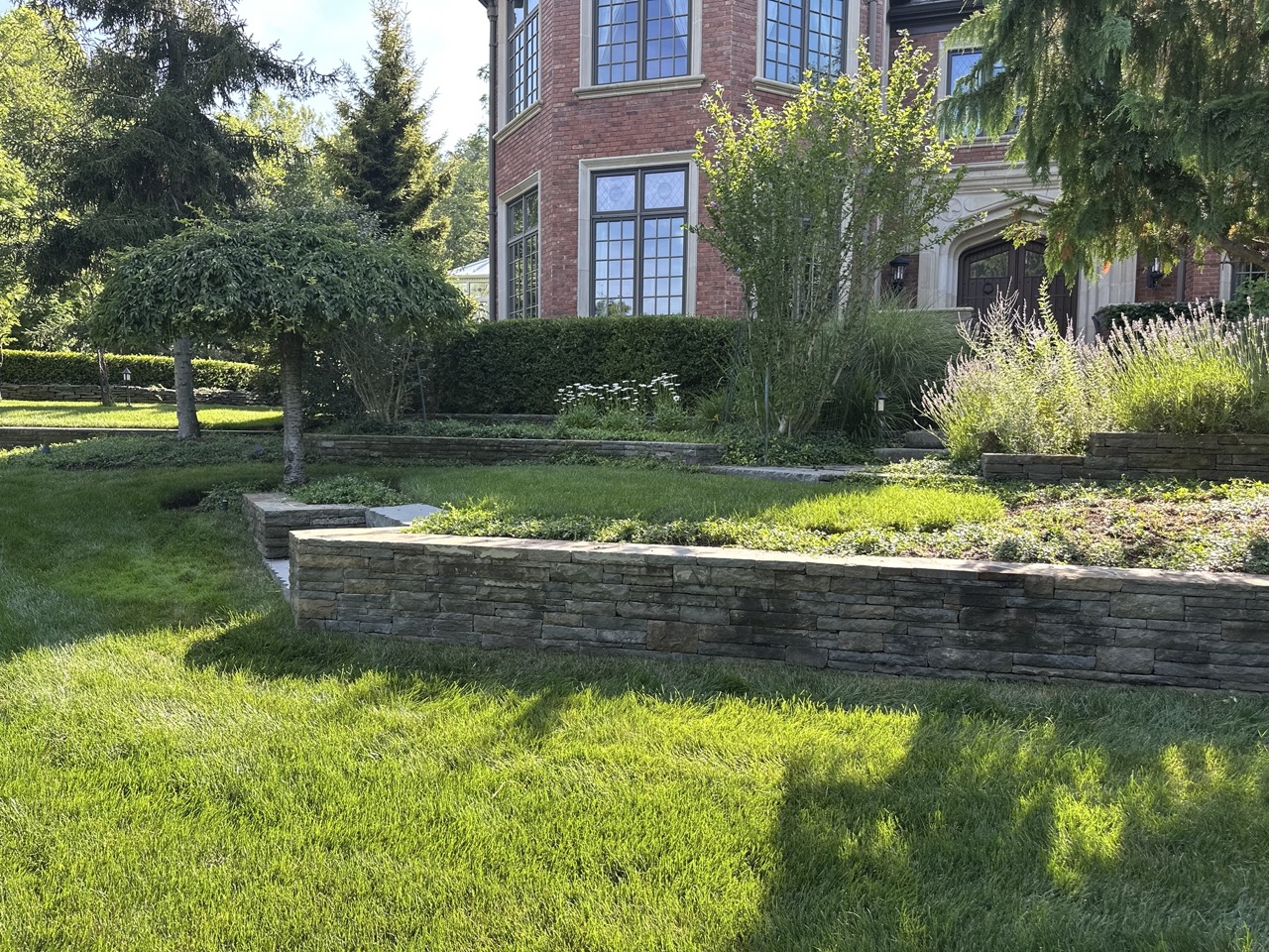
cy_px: 476
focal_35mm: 24
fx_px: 880
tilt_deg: -2.4
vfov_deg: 56.8
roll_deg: -1.3
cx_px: 634
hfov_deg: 71.6
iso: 80
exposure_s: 1/535
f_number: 1.78
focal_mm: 6.86
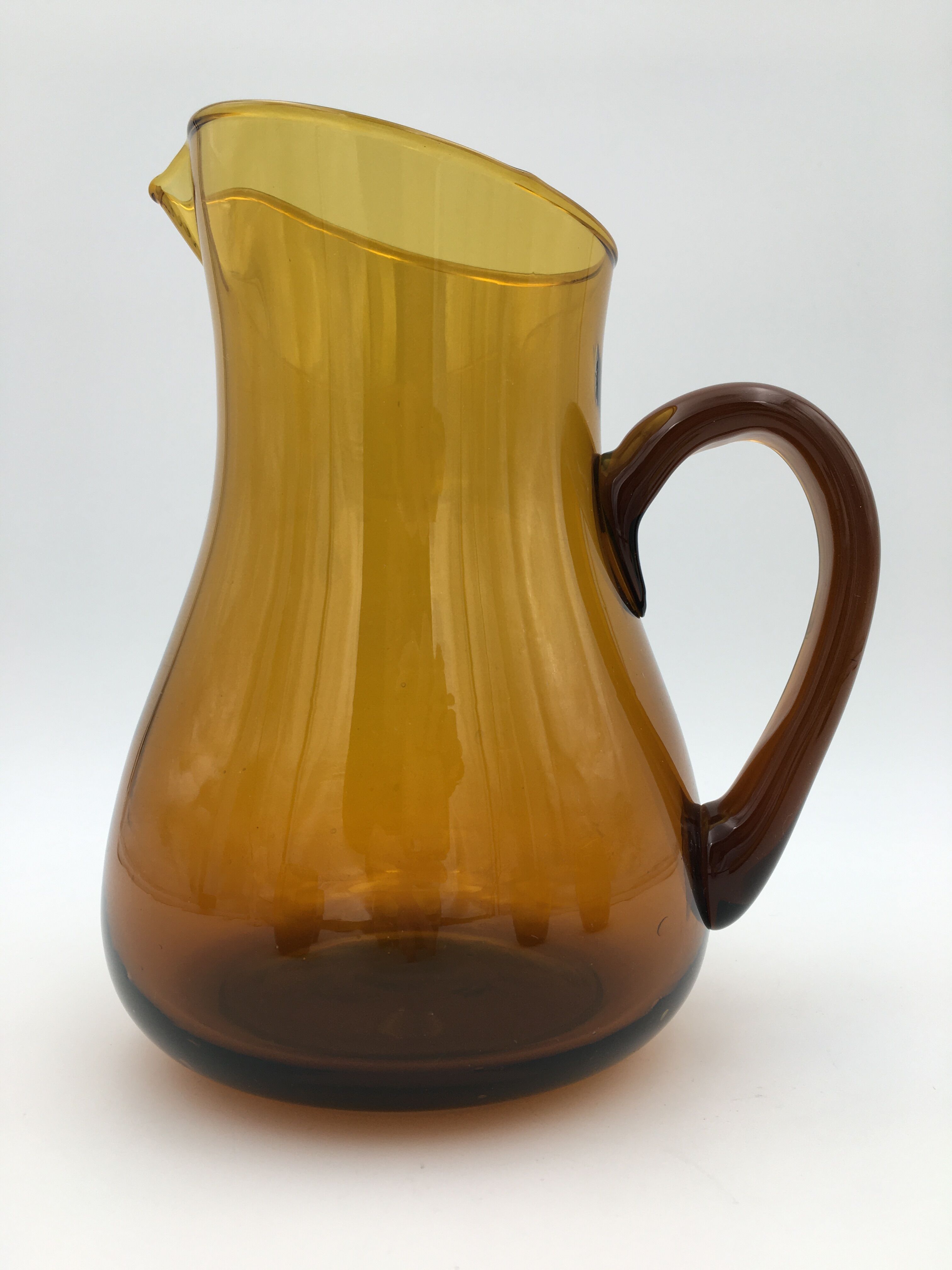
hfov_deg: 48.2
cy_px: 635
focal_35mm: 29
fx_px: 1063
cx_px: 476
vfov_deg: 61.7
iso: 25
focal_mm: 4.15
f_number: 2.2
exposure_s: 1/100
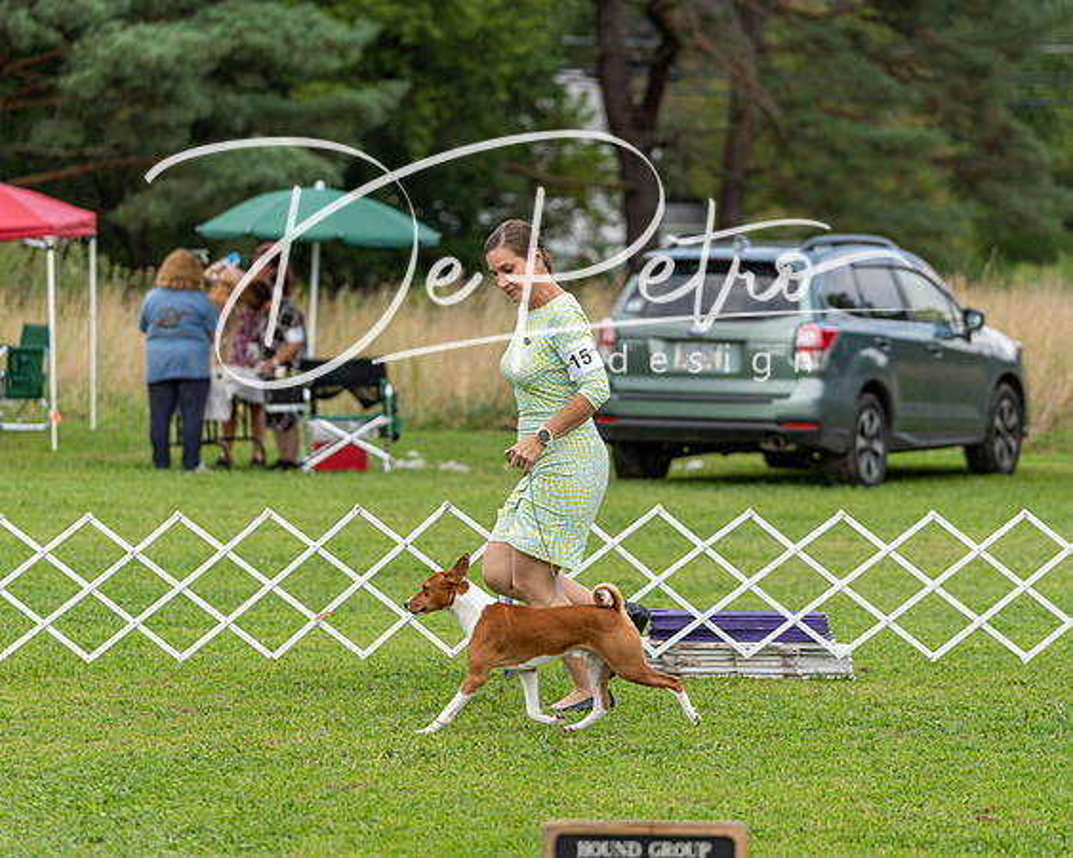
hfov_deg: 10.6
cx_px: 536
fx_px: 5792
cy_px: 429
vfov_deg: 8.5
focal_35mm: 182
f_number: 4
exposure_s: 1/1000
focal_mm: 162
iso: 250
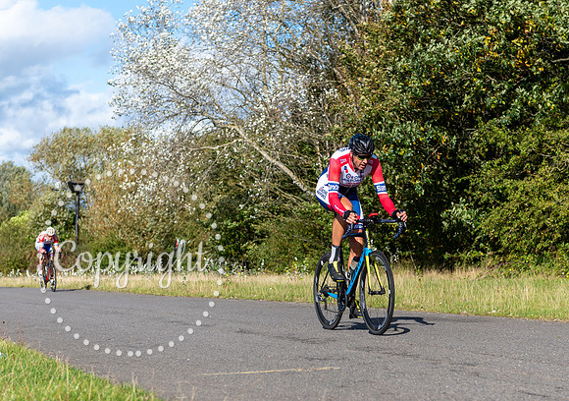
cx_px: 359
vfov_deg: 18.3
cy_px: 199
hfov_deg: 25.7
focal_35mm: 77
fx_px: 1244
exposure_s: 1/4000
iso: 200
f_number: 3.5
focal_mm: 62
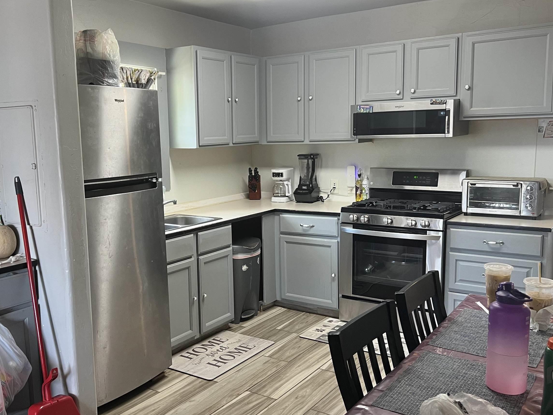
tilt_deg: -8.1
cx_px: 228
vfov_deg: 40.7
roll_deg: +1.8
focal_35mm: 35
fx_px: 559
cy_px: 208
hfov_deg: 52.3
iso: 125
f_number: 1.5
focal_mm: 5.7
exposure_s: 1/60
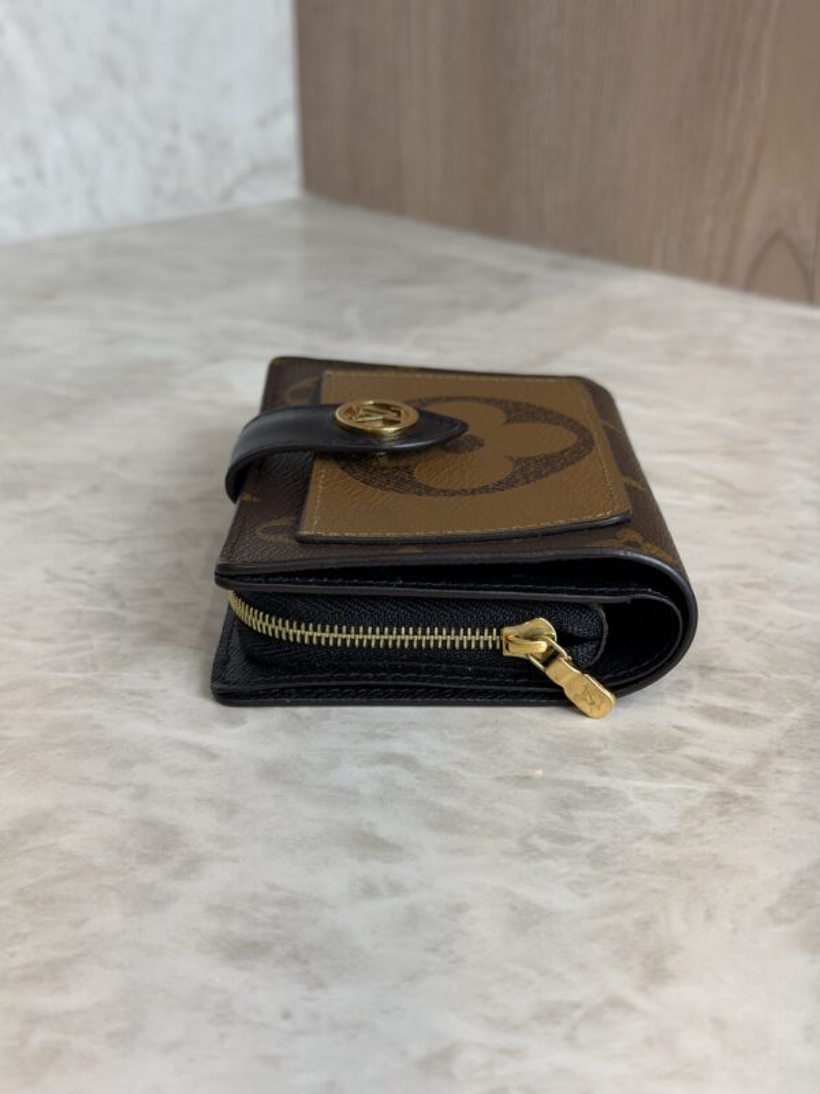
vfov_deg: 39.7
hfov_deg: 30.3
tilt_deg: -23.8
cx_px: 410
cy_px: 547
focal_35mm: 48
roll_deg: +0.3
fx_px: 1516
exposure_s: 1/120
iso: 80
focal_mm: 6.76
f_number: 1.78
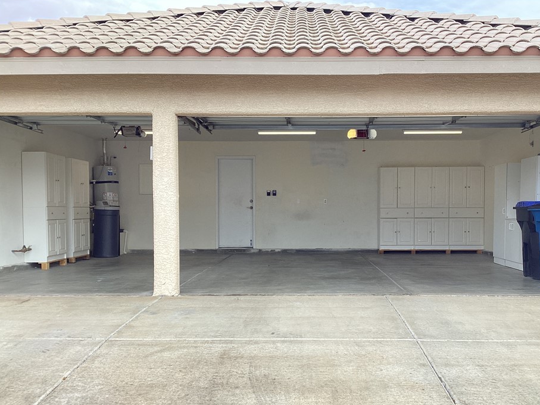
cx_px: 300
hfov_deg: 52.5
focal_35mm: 35
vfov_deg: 40.6
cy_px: 225
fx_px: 546
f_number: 2.4
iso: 25
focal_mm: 3.3
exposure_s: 1/215
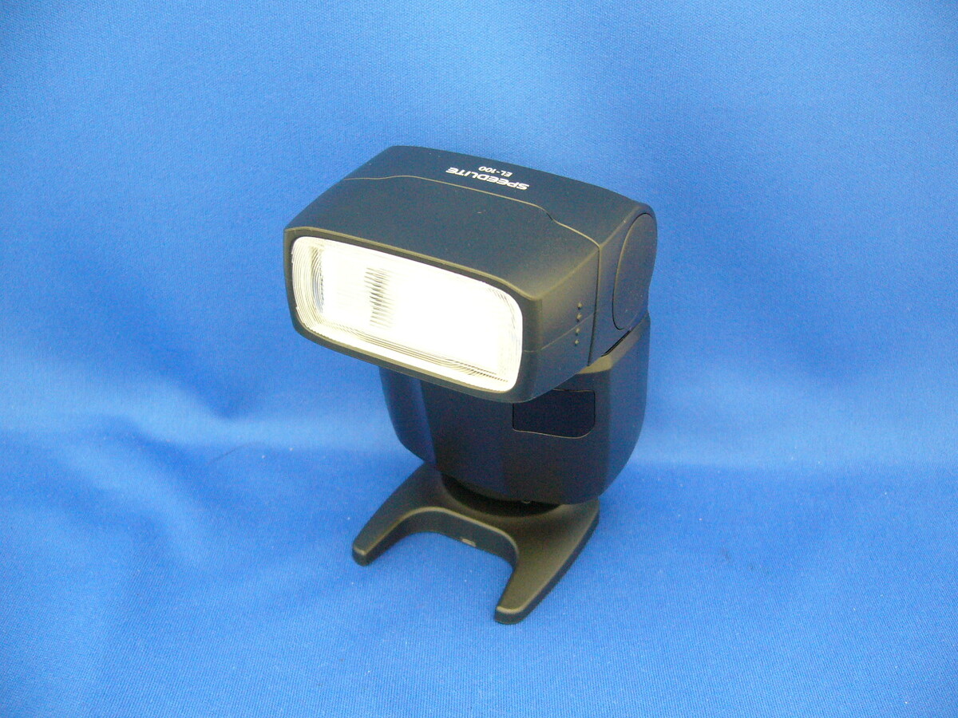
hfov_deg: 52.6
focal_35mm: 35
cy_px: 359
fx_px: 969
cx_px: 479
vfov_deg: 40.7
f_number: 2.8
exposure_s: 1/8
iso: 200
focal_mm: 5.8
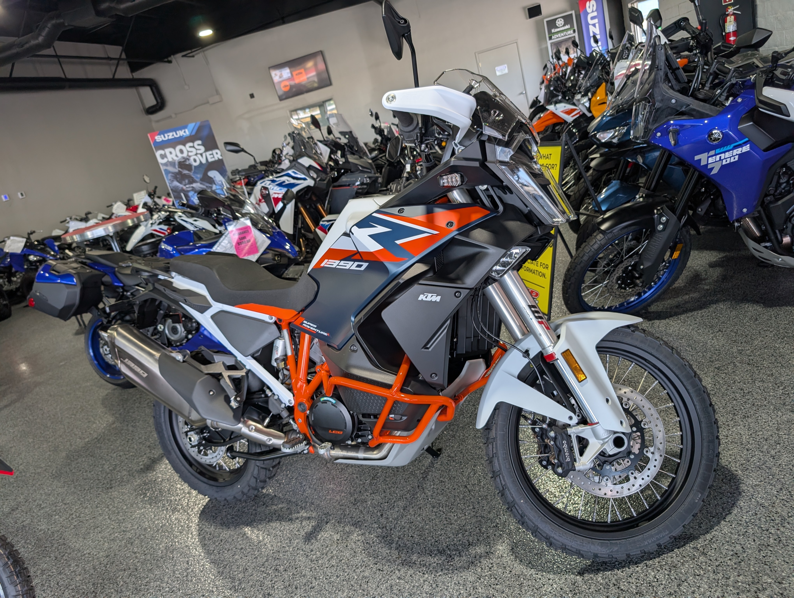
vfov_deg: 56.9
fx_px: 551
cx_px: 397
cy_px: 299
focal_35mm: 24
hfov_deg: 71.5
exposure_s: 1/24.1
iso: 21
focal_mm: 6.9
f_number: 1.68
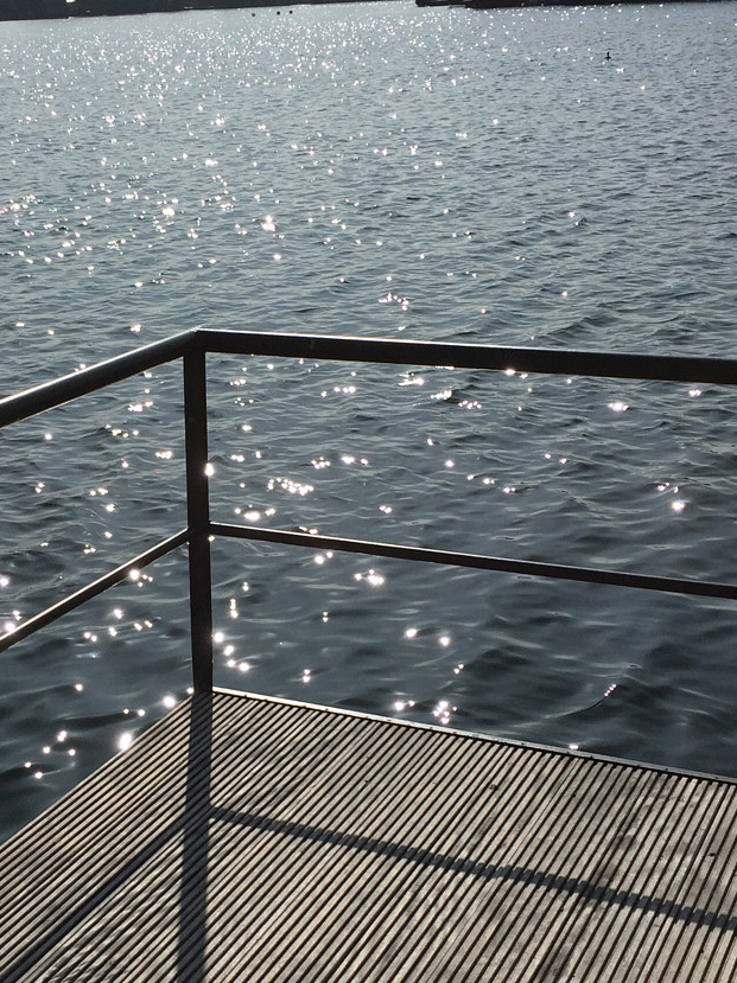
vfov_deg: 34.3
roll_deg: +2.7
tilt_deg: -18.3
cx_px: 235
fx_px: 1591
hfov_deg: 25.9
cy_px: 547
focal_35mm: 56
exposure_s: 1/9901
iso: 32
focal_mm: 4.15
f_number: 2.2
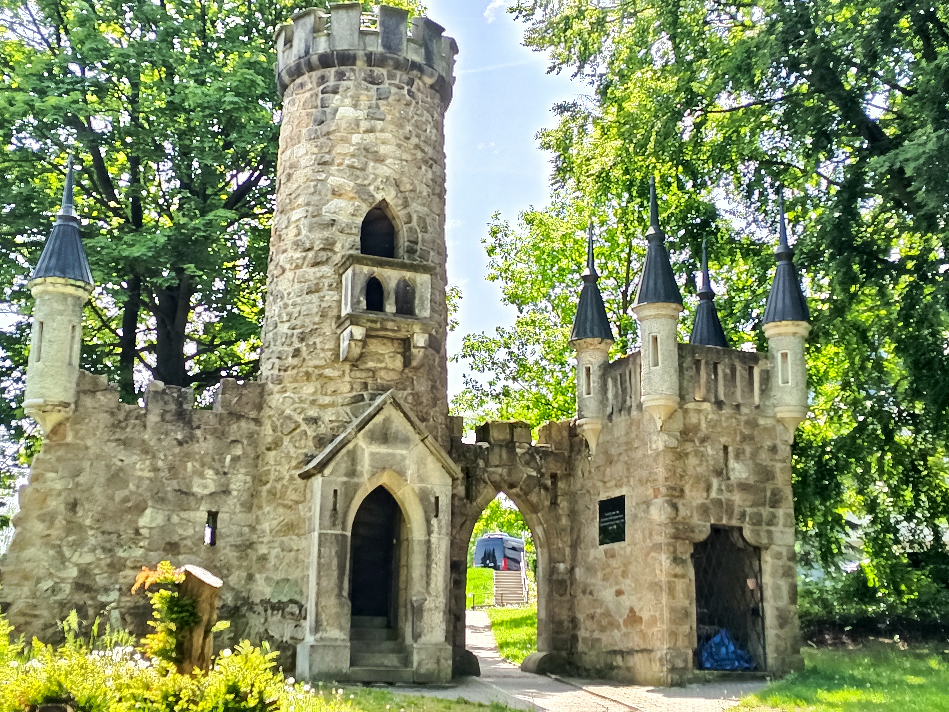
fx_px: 1316
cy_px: 356
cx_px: 474
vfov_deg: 30.3
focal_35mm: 48
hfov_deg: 39.7
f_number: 1.7
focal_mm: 5.27
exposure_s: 1/100
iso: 60
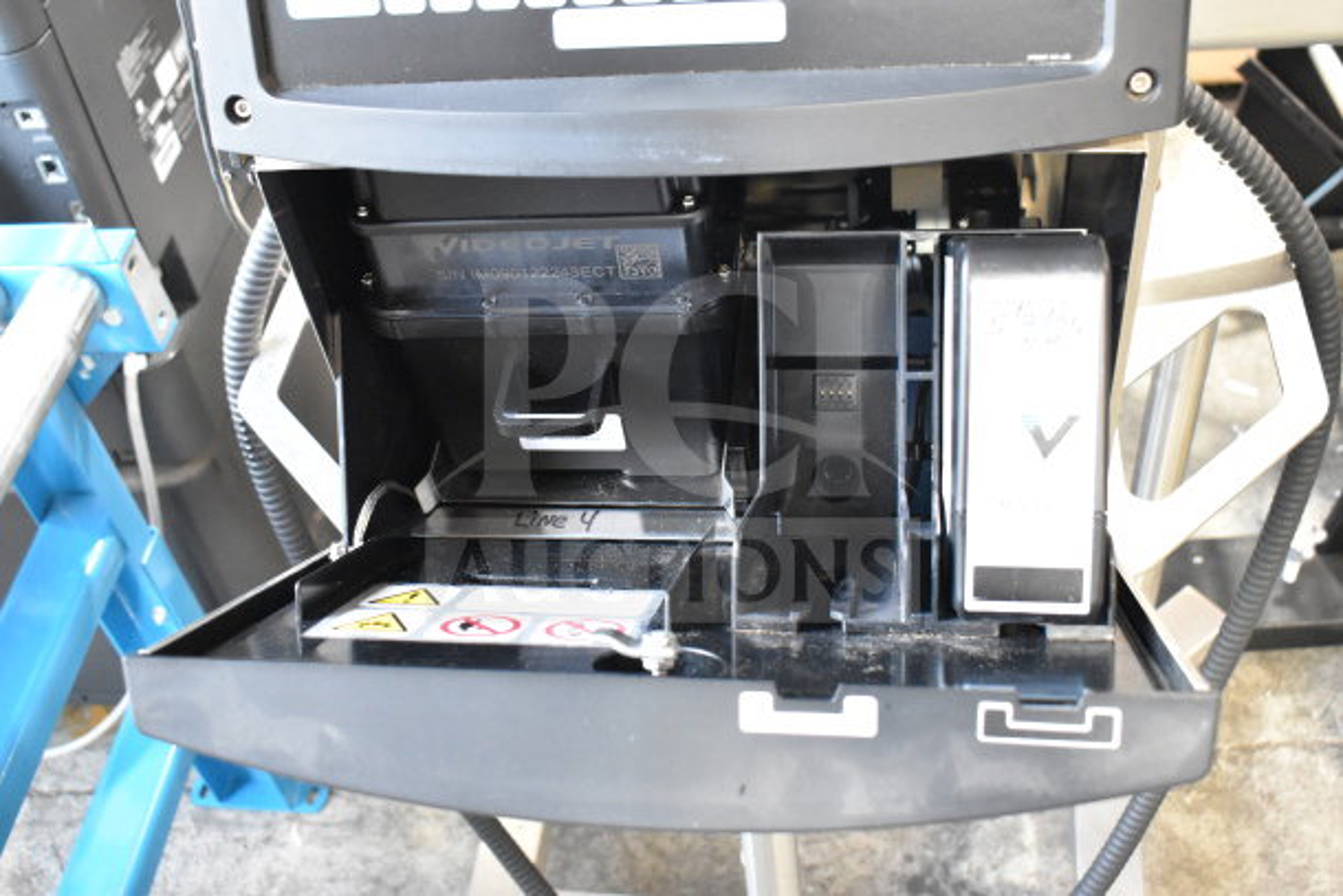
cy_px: 448
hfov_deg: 51.3
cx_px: 672
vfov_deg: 35.5
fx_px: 1399
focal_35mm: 38
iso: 6400
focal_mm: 25
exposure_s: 1/125
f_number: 5.6
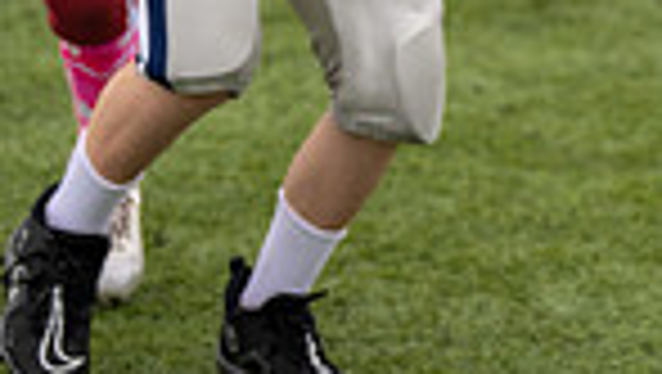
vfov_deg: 4.2
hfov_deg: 7.4
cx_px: 946
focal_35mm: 289
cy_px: -142
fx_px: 5078
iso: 160
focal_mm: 70
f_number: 2.8
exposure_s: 1/1250
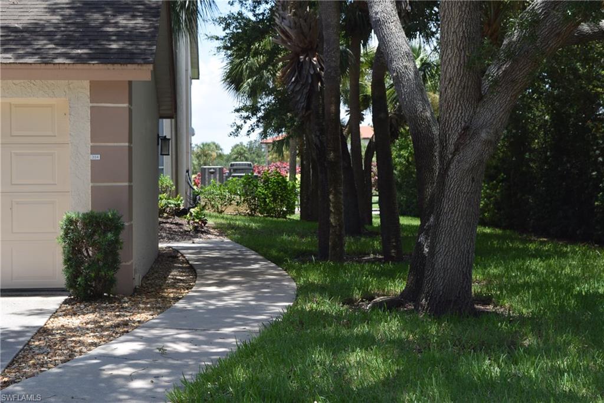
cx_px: 302
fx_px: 1158
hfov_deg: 29.2
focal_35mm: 69
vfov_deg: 19.7
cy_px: 202
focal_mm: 46
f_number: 7.1
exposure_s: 1/200
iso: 100
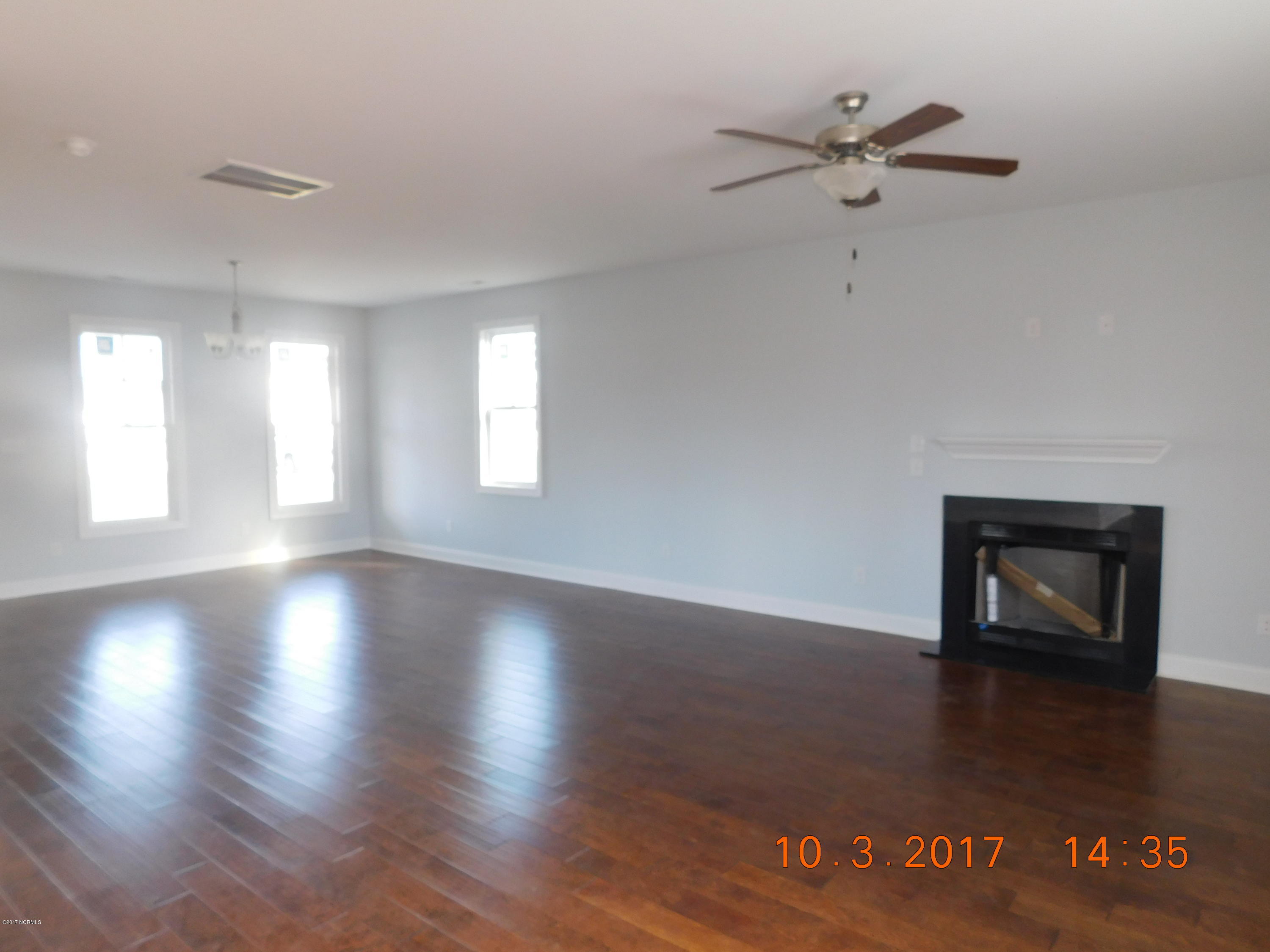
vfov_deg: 58.9
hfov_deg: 73.9
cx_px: 635
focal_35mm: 23
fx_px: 844
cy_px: 476
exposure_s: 1/30
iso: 125
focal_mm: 4
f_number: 3
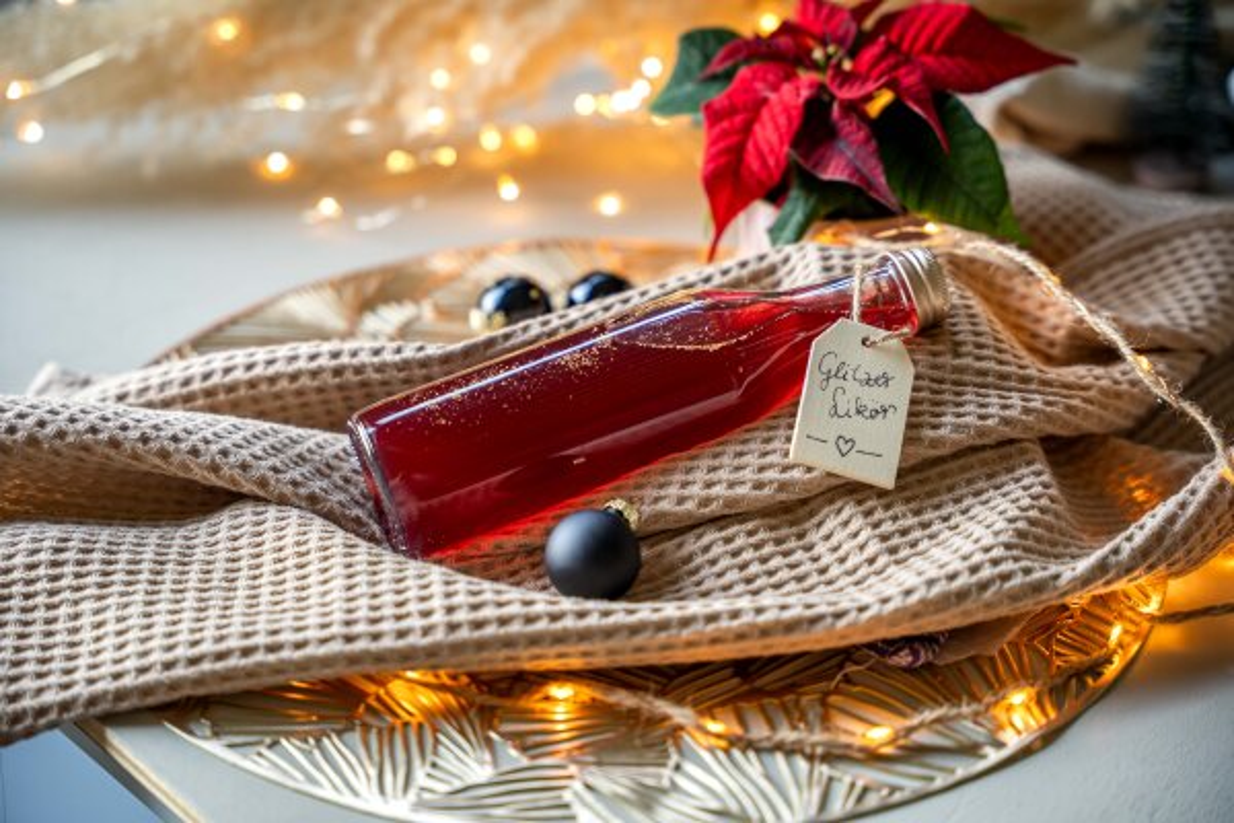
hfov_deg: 30.4
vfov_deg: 20.5
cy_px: 412
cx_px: 617
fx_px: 2272
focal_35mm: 66
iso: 640
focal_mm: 66.3
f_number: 2.8
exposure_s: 1/100
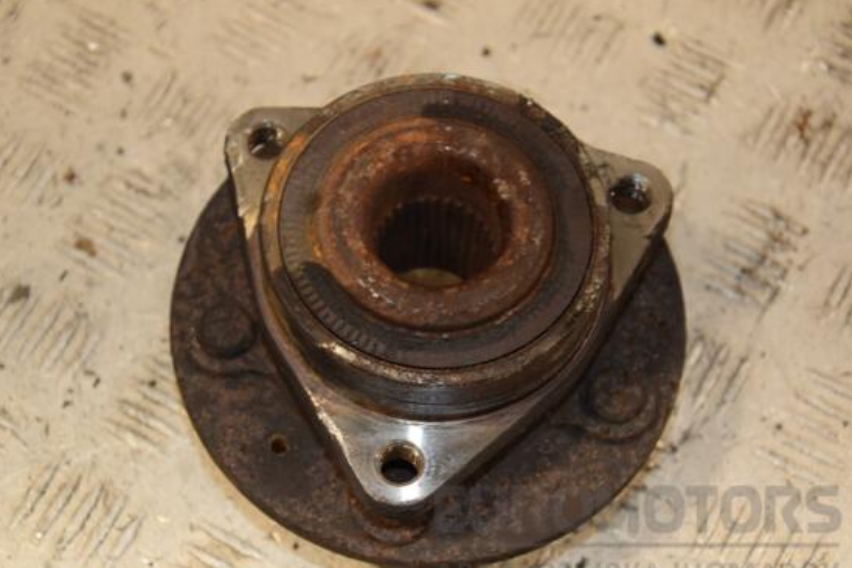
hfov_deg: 24.8
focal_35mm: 82
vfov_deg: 16.7
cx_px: 405
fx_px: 1941
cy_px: 303
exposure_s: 1/200
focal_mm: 50
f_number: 5.6
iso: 800
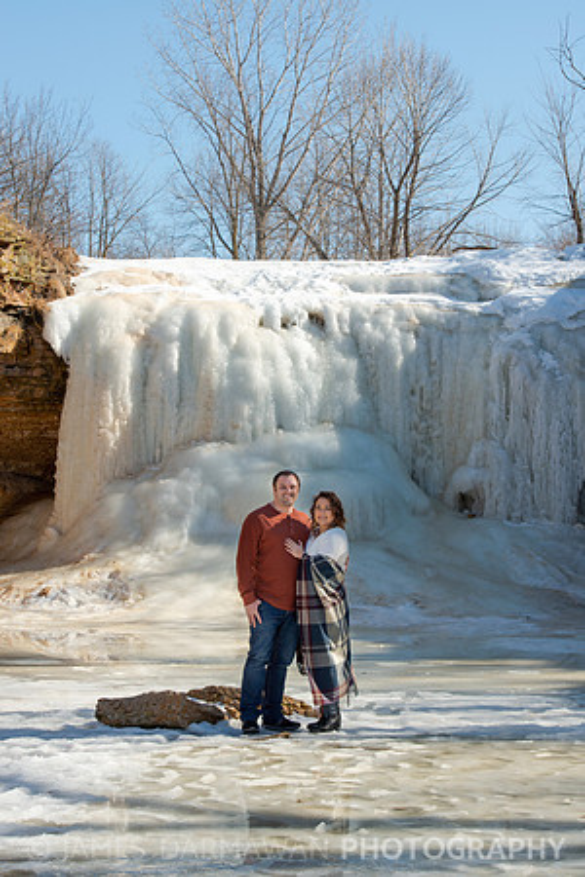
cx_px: 292
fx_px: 1706
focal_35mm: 70
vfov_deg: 28.8
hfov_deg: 19.5
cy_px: 438
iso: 100
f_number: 11
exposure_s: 1/250
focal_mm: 70
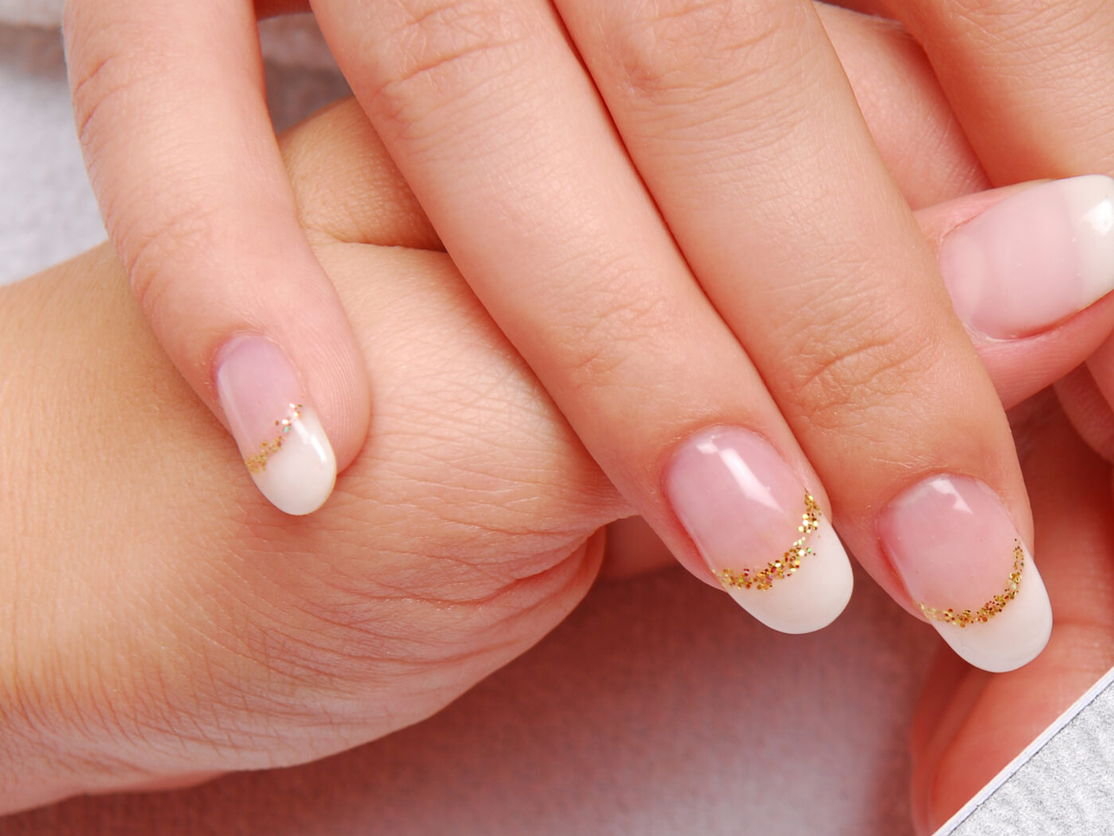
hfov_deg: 13.5
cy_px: 588
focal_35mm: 145
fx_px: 4664
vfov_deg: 10.2
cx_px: 935
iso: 100
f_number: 9.5
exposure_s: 1/250
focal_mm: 55
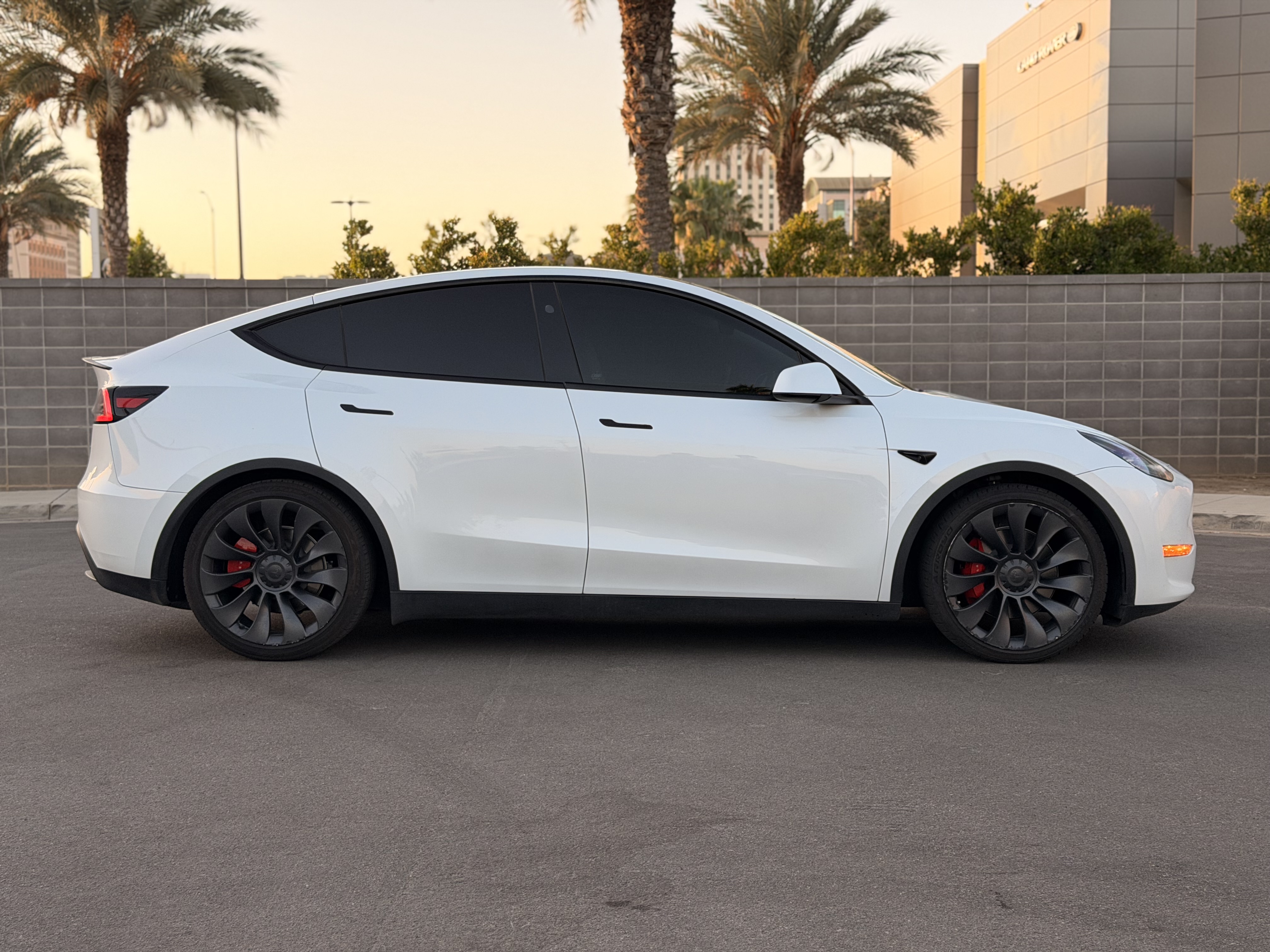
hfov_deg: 39.7
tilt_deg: -4.1
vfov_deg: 30.3
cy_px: 476
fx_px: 1761
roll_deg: +0.1
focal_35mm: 48
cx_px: 635
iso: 80
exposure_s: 1/625
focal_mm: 6.76
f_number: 1.78
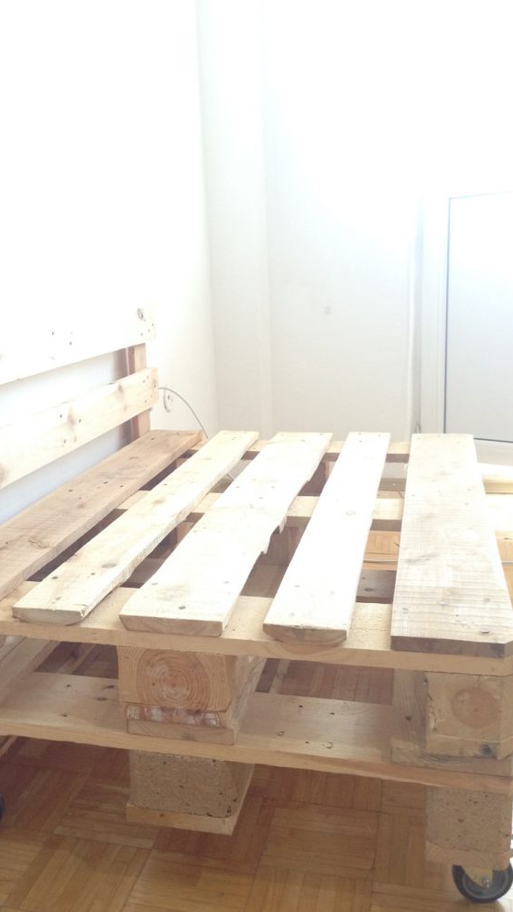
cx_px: 195
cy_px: 456
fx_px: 894
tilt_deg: -7.7
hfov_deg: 31.9
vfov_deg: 54.0
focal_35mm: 37
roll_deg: +0.8
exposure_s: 1/20
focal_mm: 4.12
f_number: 2.4
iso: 100
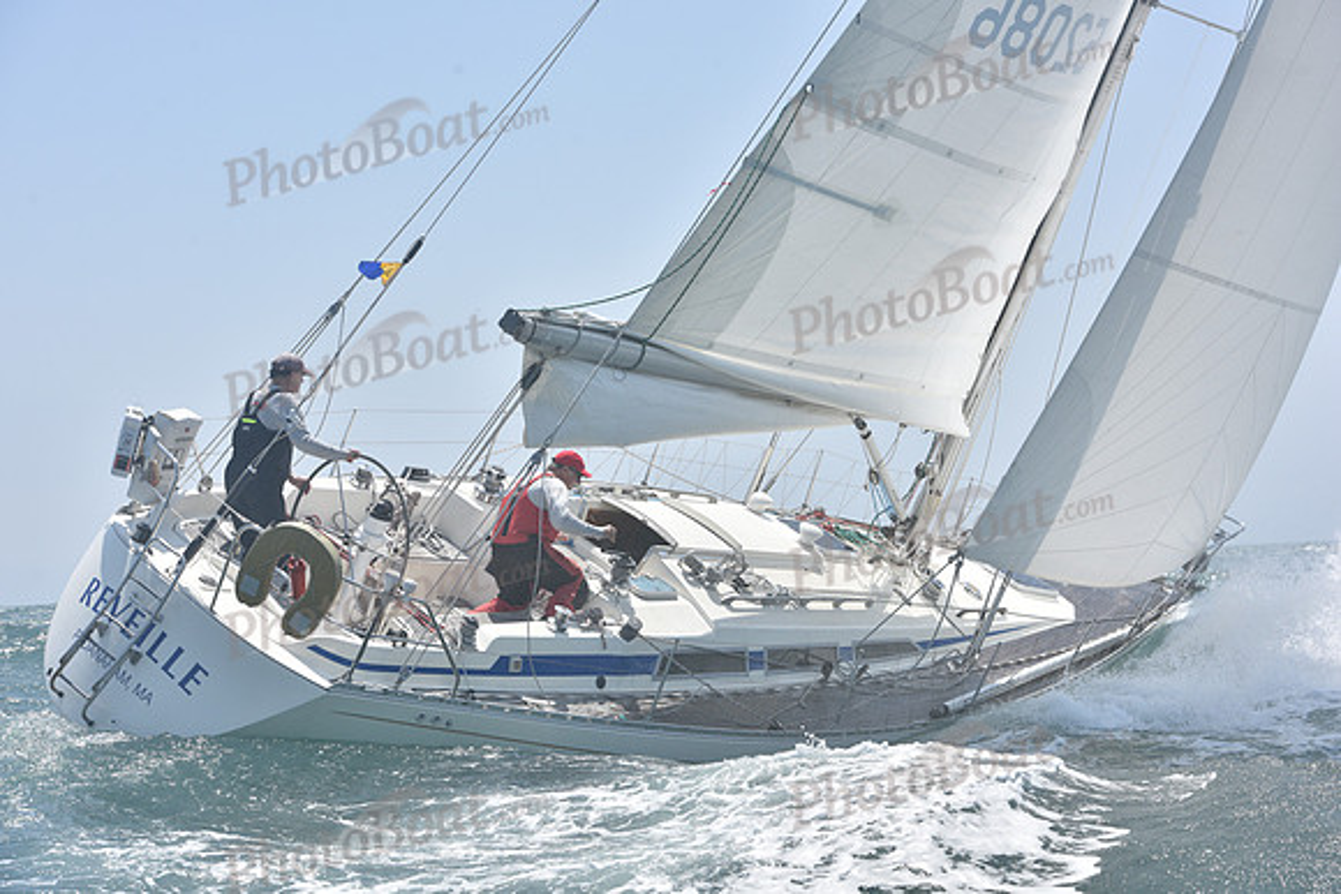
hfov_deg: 28.8
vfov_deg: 19.5
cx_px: 670
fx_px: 2608
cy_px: 447
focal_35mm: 70
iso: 320
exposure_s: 1/1000
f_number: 9
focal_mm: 70
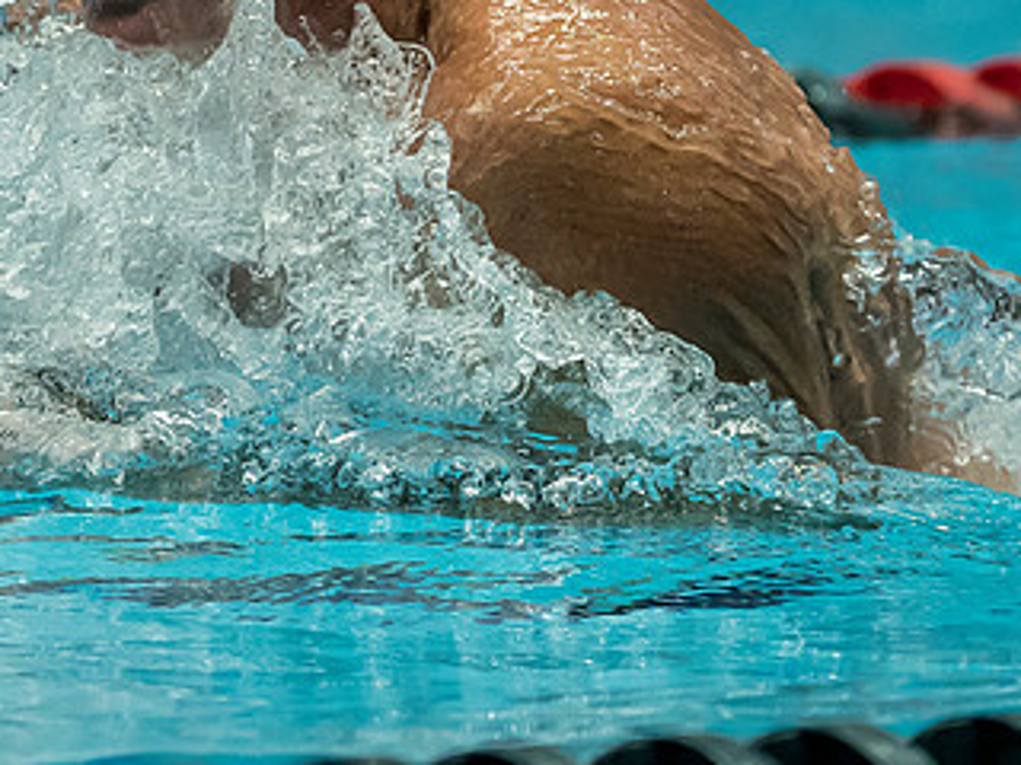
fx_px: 31589
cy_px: -18
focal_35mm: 1071
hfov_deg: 1.9
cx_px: 460
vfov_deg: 1.4
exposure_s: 1/1000
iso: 2500
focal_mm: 200
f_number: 2.8
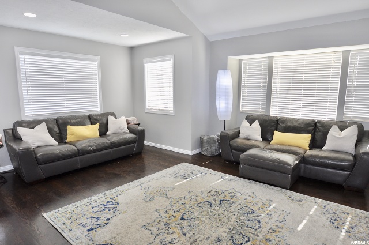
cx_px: 184
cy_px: 122
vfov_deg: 59.4
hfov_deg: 81.3
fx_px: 215
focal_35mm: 21
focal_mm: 14
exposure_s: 1/160
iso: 400
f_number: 2.8
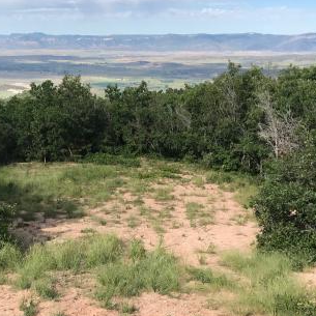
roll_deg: -1.4
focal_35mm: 52
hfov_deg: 32.5
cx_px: 107
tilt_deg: -18.0
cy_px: 211
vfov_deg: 32.5
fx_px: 537
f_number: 1.8
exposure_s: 1/2083
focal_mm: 3.99
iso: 20
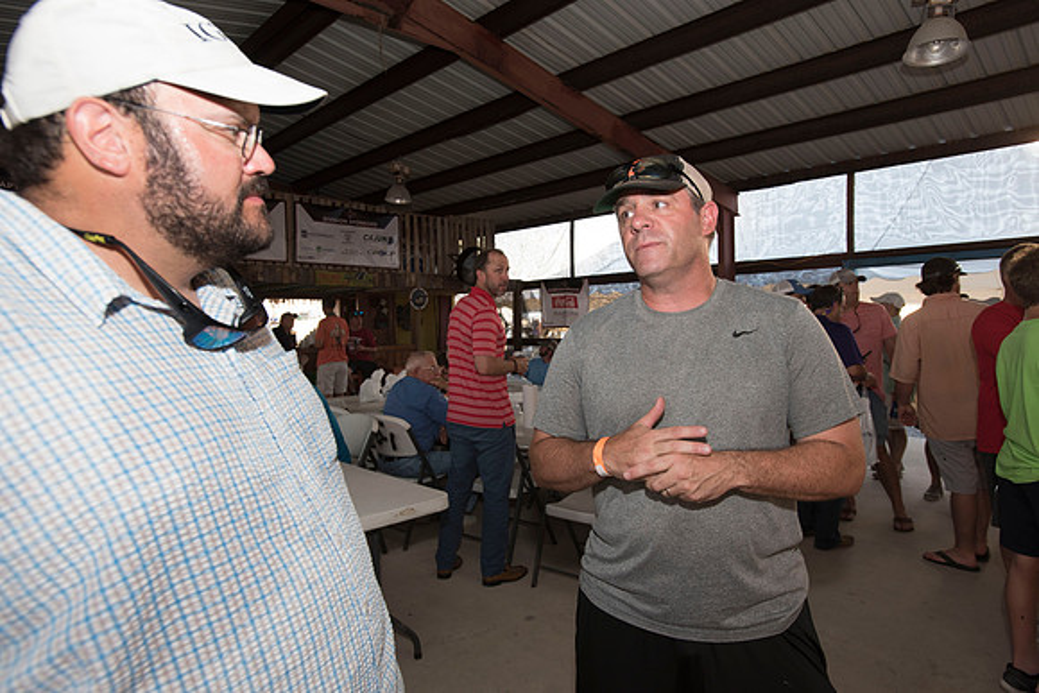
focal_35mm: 22
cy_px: 346
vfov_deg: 57.3
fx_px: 635
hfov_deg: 78.6
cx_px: 520
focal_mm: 22
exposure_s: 1/100
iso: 500
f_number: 5
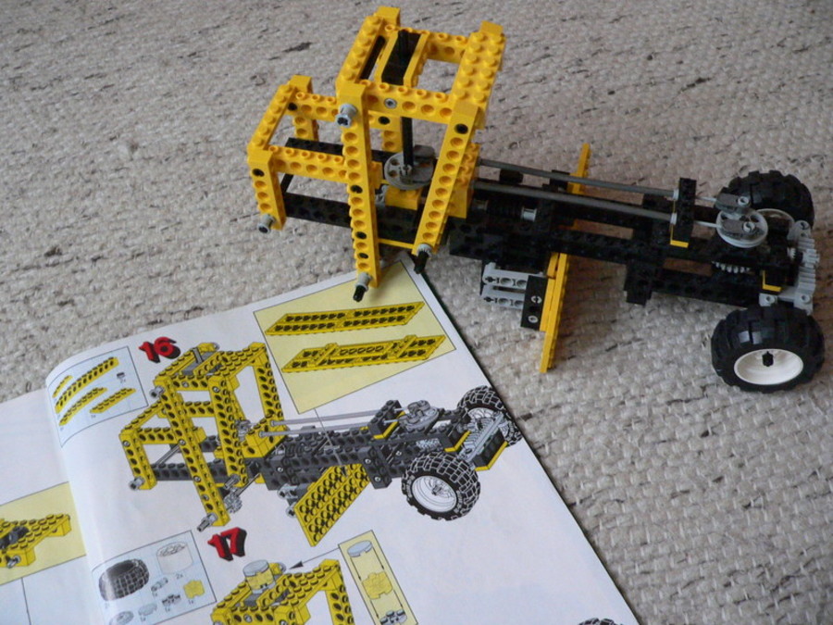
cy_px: 312
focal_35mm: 36
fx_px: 866
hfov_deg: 51.4
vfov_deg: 39.7
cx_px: 416
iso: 400
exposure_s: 1/10
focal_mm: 6
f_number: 2.8
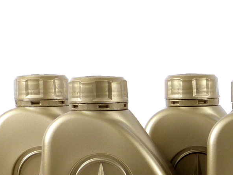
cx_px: 341
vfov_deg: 8.0
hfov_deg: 10.5
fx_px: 1232
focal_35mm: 183
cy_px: 227
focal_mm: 9.7
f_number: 4
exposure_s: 1/125
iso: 100
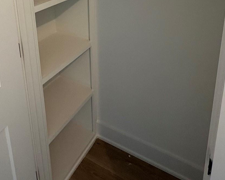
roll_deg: +1.7
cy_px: 2
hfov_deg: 52.5
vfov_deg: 38.7
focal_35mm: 34
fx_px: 226
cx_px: 90
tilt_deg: -15.2
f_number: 2.2
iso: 500
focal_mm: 2.22
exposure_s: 1/60
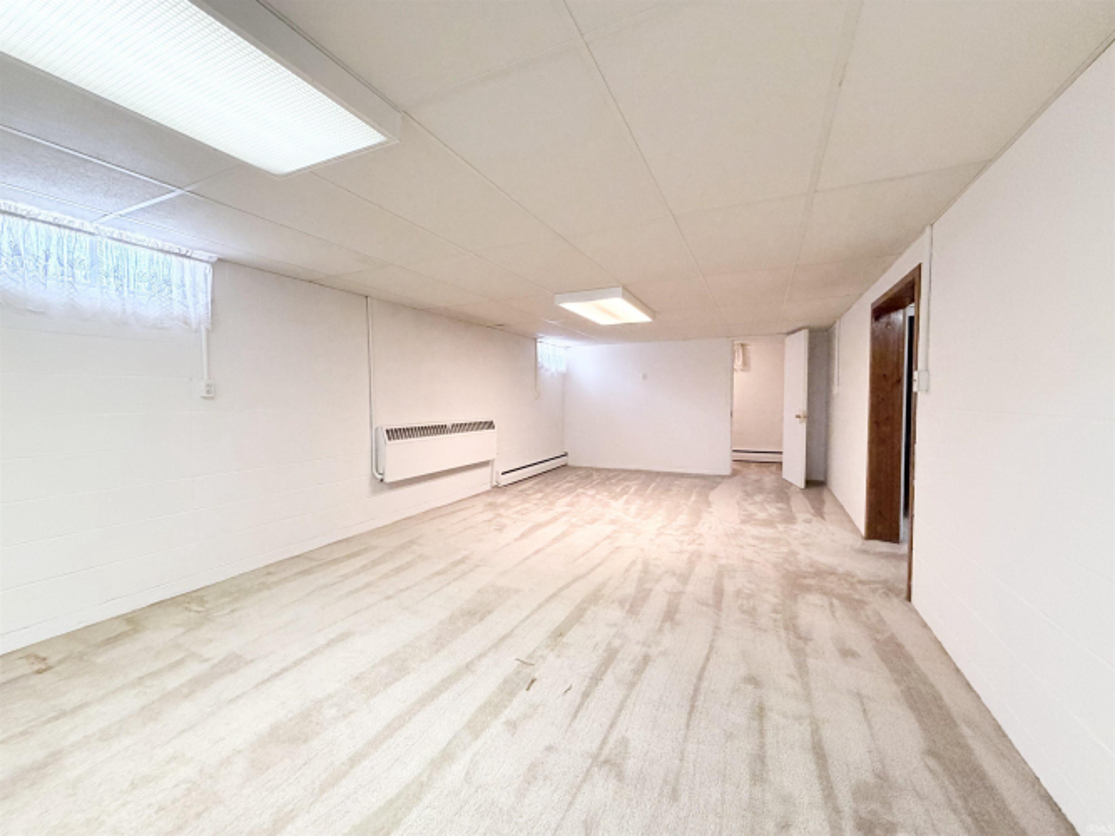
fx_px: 451
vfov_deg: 85.7
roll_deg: +0.9
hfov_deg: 102.1
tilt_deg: -2.6
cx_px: 558
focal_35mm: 14
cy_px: 418
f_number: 2.2
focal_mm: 2.22
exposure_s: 1/60
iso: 400
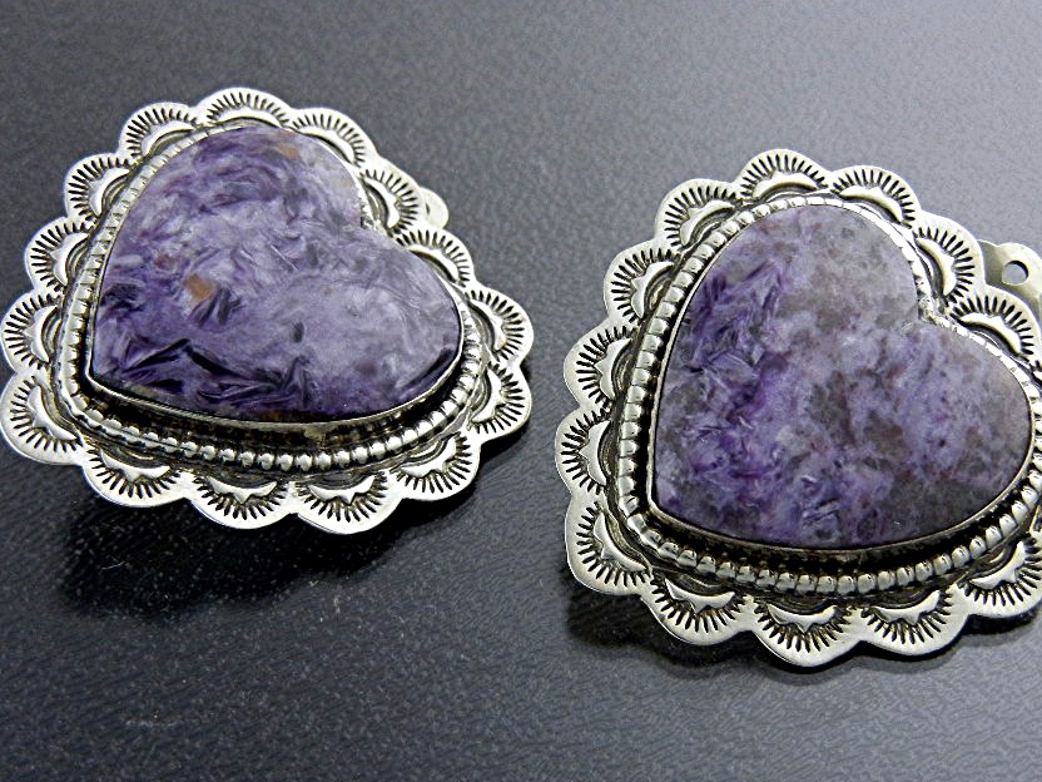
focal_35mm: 64
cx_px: 551
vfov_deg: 22.9
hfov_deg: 30.3
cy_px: 400
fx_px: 1927
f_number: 3.9
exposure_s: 1/24.8
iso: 400
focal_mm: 9.3
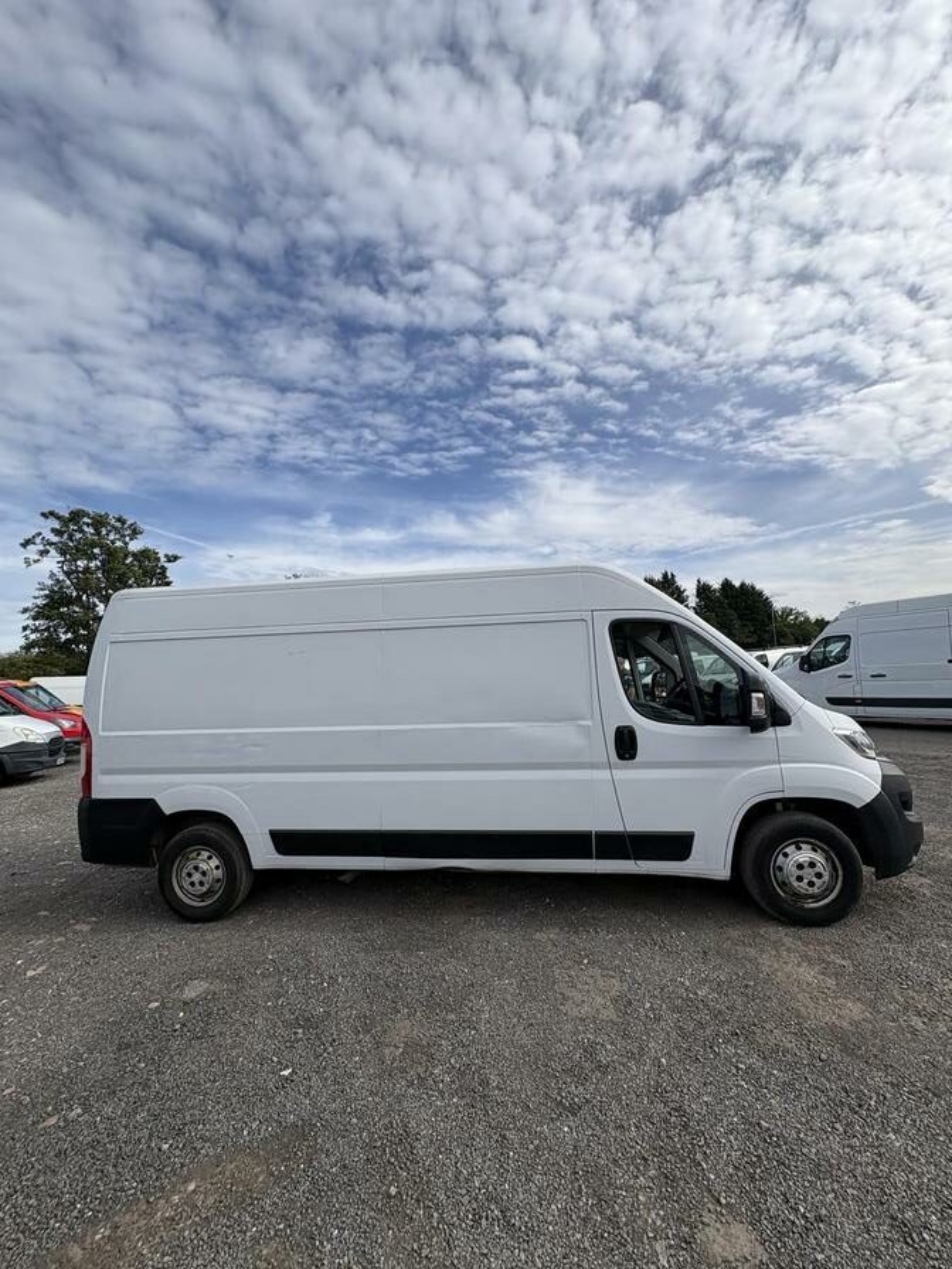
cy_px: 634
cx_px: 476
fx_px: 513
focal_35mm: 14
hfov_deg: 85.7
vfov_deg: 102.1
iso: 50
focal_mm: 2.22
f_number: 2.2
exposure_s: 1/2494
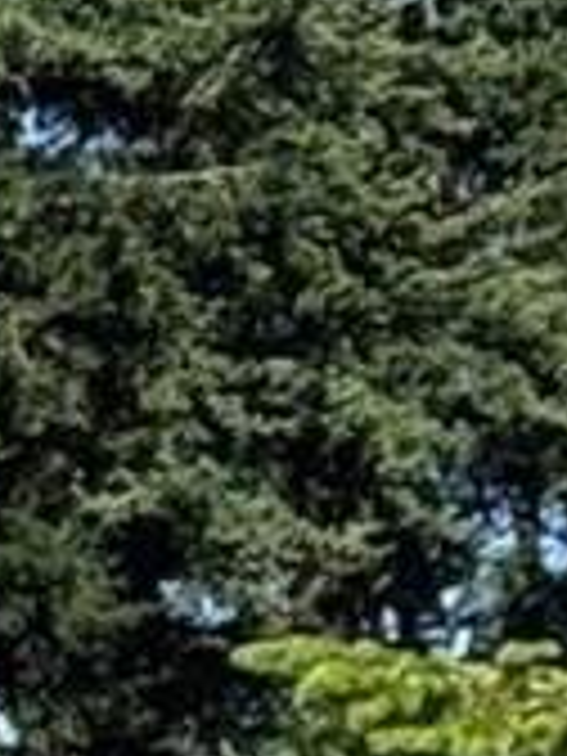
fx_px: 9959
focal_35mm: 456
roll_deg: -0.5
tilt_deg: +2.3
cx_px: -2876
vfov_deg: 4.3
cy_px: 1264
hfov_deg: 3.0
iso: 64
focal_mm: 6.76
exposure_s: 1/3817
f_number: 1.78
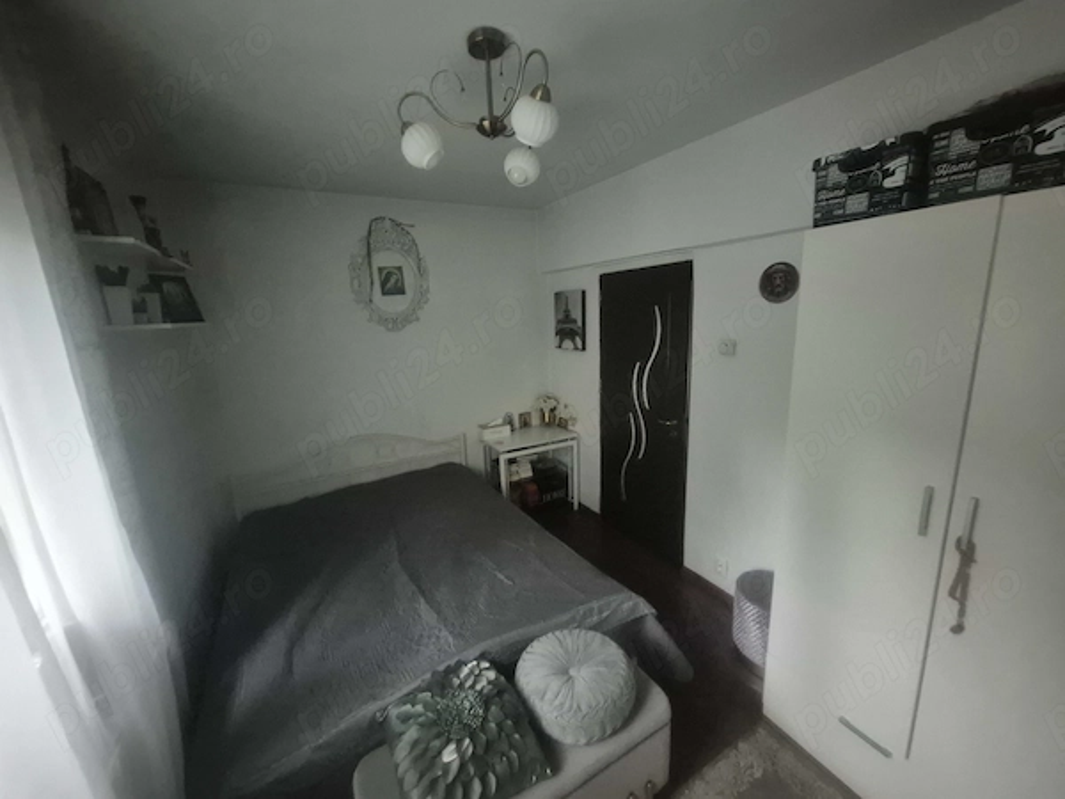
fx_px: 400
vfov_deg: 89.9
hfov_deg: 106.2
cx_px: 532
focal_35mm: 13
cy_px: 400
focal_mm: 1.74
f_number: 2.2
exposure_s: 1/25
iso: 2000
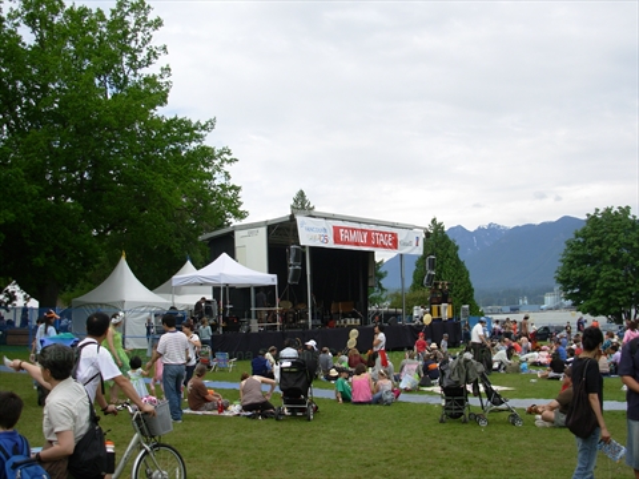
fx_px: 701
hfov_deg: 49.0
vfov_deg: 37.7
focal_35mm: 38
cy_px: 240
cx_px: 320
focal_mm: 6.3
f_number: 2.9
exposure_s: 1/861
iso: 50
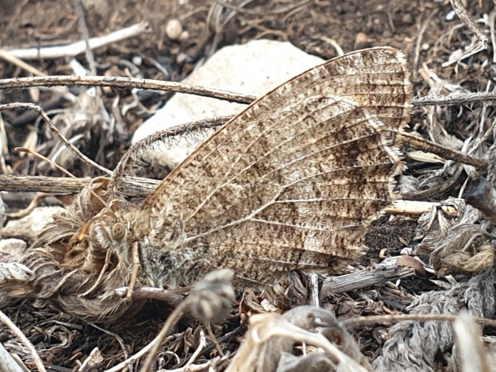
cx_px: 248
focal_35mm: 26
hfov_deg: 67.3
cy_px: 186
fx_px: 373
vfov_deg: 53.1
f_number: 2.4
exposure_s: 1/60
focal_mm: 4.3
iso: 64
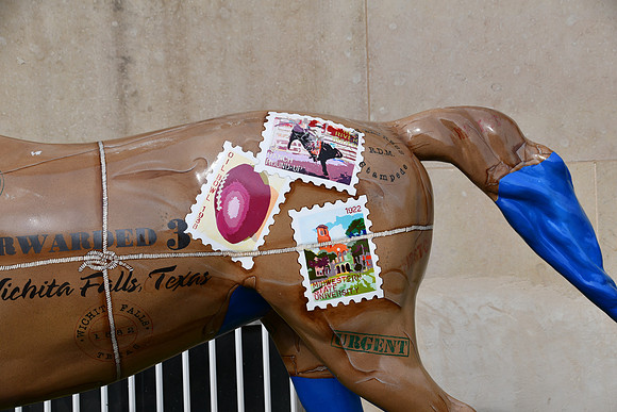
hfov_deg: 20.6
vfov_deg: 13.8
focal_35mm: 99
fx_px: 1697
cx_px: 308
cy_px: 206
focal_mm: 66
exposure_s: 1/320
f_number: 8
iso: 100
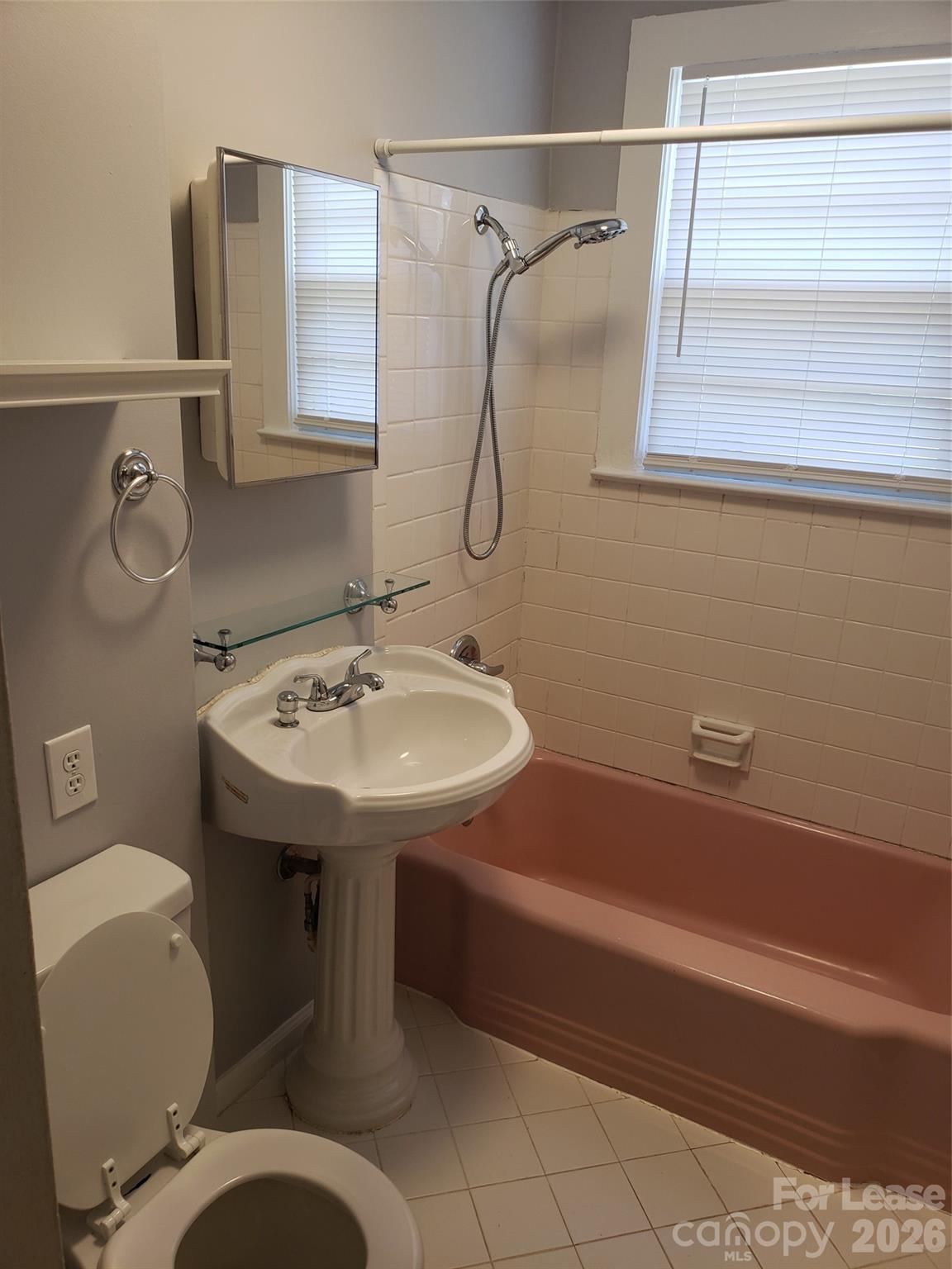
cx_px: 476
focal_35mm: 26
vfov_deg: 67.3
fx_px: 953
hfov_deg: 53.1
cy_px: 634
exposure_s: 1/60
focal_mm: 4.3
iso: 80
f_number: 2.4
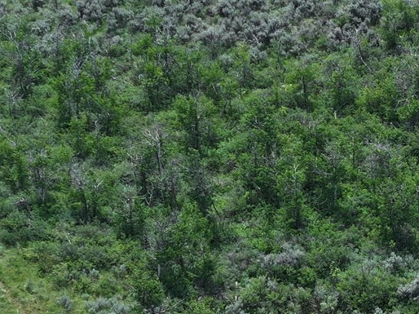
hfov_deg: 9.1
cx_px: 320
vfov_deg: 6.8
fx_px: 2637
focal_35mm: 218
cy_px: 241
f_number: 2.8
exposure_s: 1/800
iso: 100
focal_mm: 19.35
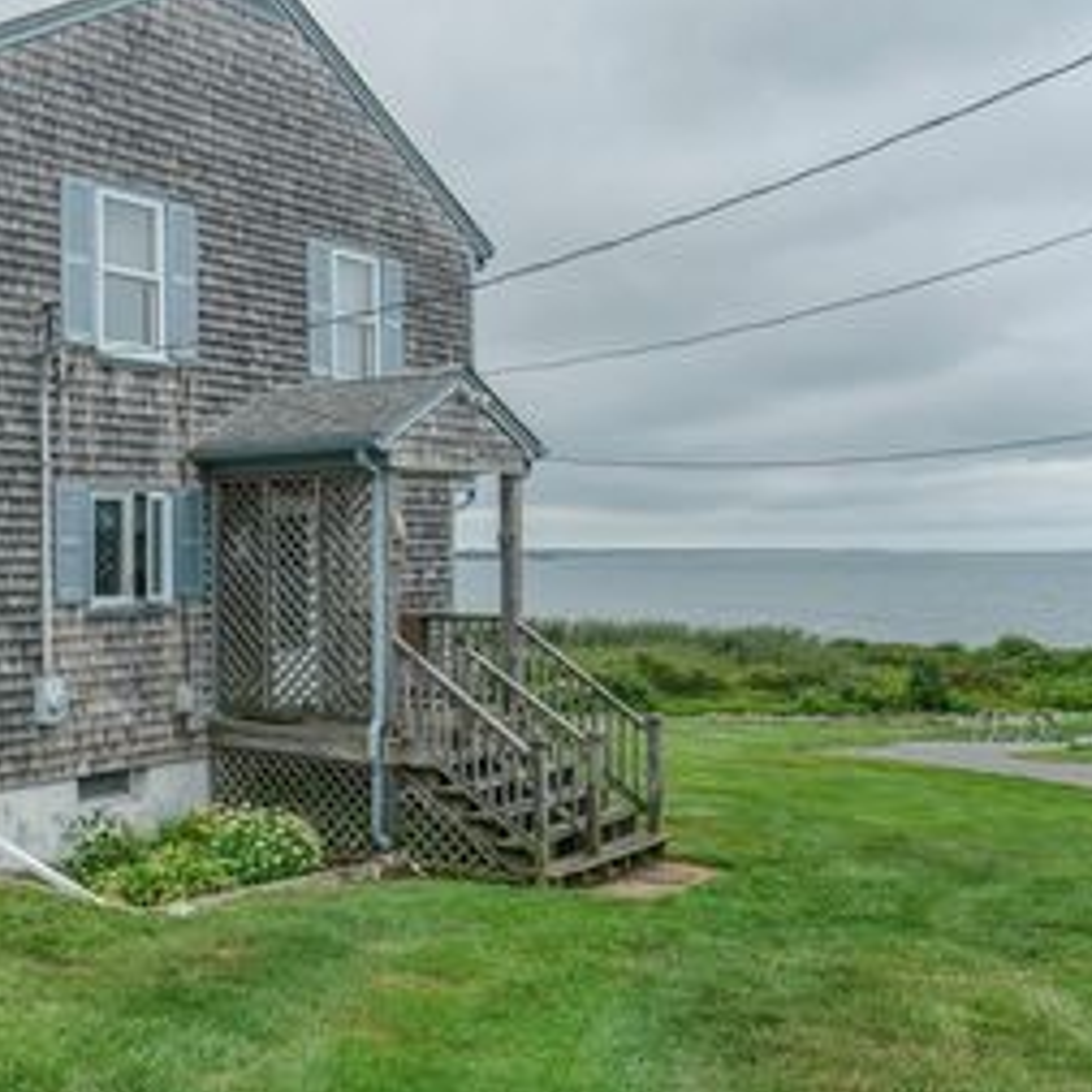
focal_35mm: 37
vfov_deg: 44.9
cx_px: 69
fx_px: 1321
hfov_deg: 40.8
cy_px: 535
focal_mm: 22
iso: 200
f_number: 9
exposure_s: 1/320
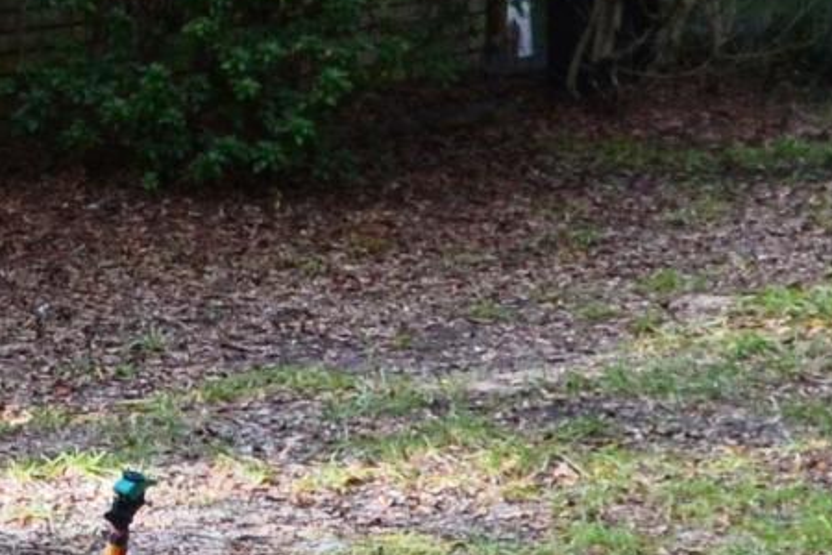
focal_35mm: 200
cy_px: -191
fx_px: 4622
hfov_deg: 10.0
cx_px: -425
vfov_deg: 6.8
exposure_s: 1/80
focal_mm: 20
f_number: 8
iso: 400
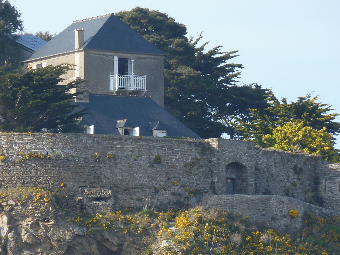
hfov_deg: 5.0
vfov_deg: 3.7
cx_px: 170
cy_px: 128
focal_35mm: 399
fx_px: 3919
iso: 80
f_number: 4.9
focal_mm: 49.2
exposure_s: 1/200
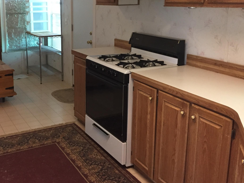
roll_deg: -0.7
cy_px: 57
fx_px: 296
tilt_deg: -10.0
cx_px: 77
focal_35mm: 42
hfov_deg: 44.0
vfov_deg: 34.0
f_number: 2.2
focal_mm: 4.15
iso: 250
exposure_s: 1/30
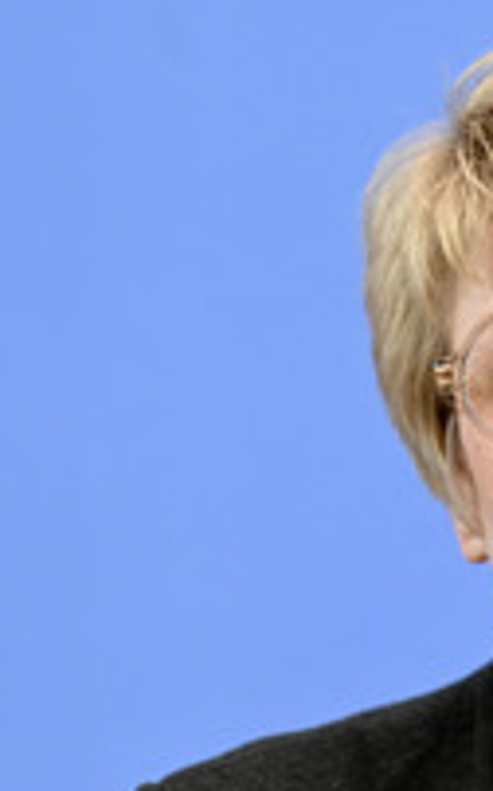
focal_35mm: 273
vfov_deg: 7.7
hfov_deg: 4.8
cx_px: 648
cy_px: 462
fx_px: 5877
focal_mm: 120
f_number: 6.3
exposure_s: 1/500
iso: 2500
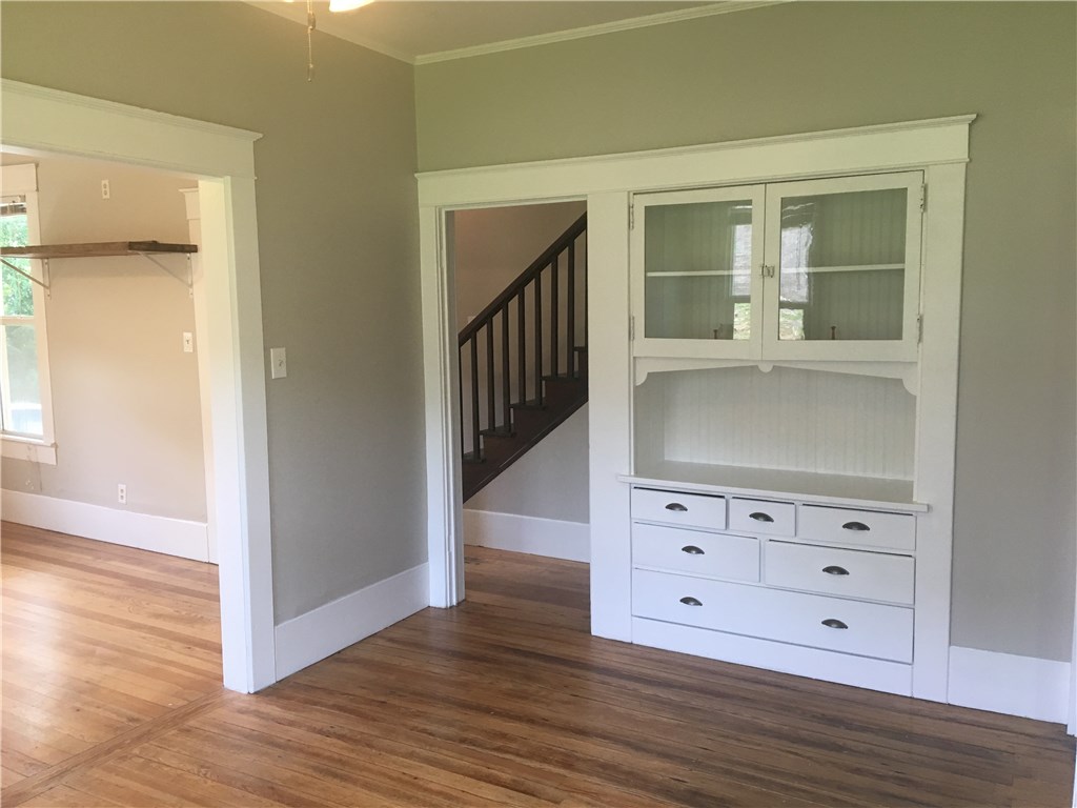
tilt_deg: -7.1
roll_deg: +1.0
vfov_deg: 48.2
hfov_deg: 61.7
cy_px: 404
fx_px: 902
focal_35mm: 29
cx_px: 538
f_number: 2.2
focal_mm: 4.15
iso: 40
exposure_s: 1/30
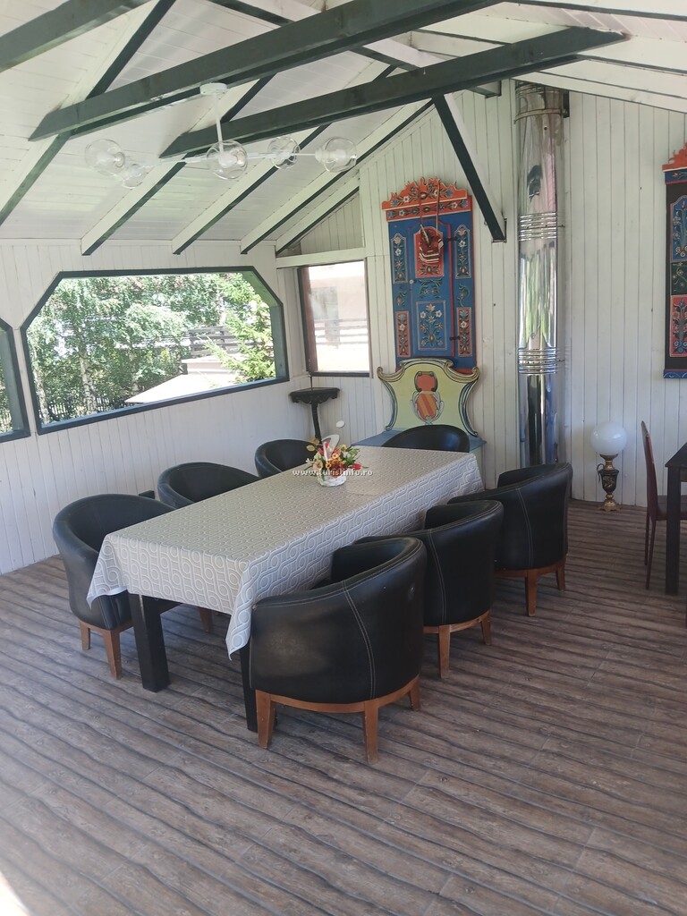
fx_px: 688
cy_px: 458
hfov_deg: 53.1
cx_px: 344
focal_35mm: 26
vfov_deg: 67.3
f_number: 1.8
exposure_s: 1/100
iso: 40
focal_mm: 3.98
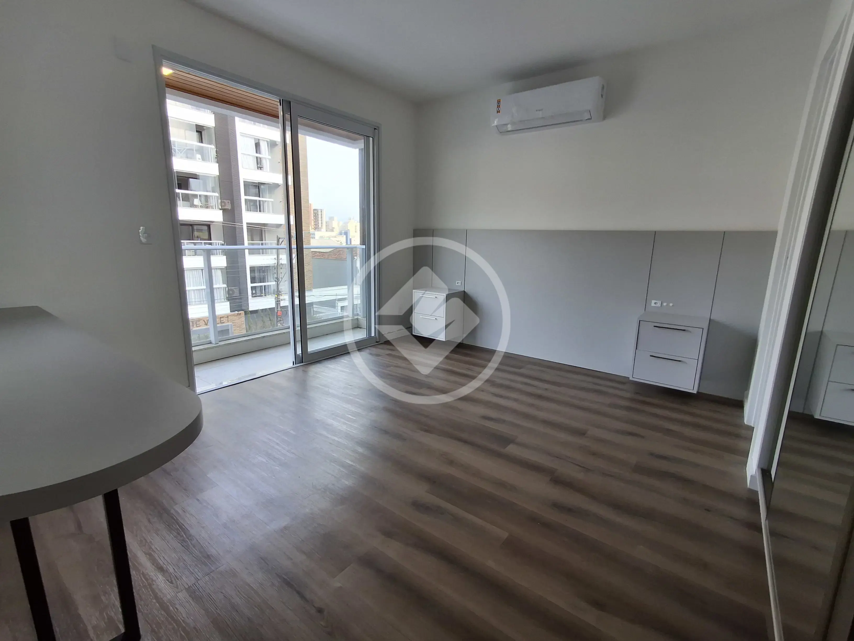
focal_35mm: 16
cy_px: 320
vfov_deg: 78.1
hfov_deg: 94.5
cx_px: 427
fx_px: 395
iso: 40
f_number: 2.2
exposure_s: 1/160
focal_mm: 1.64
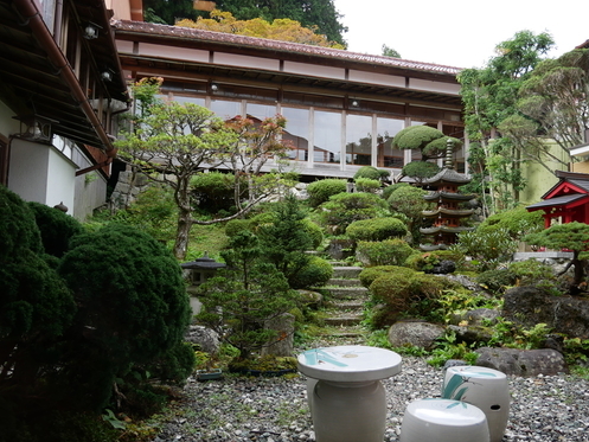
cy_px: 214
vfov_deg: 48.2
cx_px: 327
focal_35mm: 29
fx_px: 494
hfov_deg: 61.5
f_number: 4
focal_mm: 12
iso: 200
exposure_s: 1/160
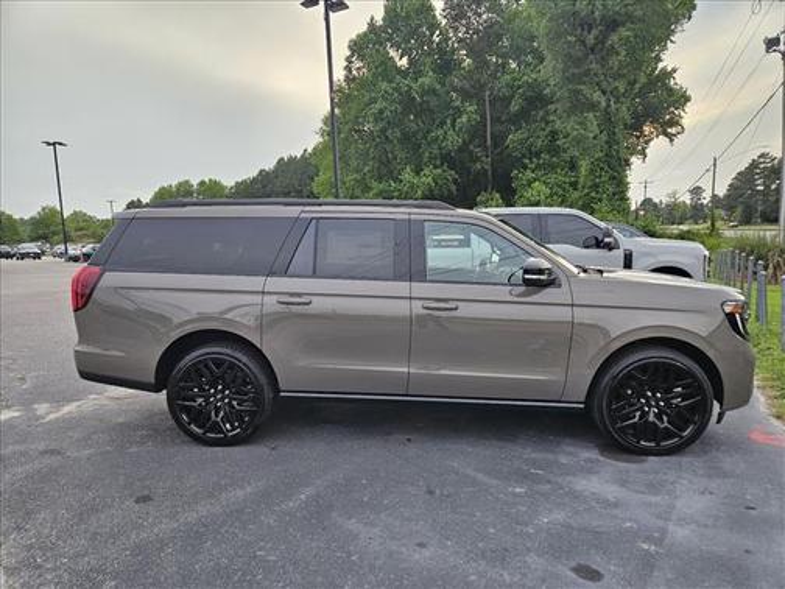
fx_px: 522
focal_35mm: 23
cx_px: 392
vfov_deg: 58.9
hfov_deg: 73.9
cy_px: 294
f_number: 1.8
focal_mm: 5.4
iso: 160
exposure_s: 1/182
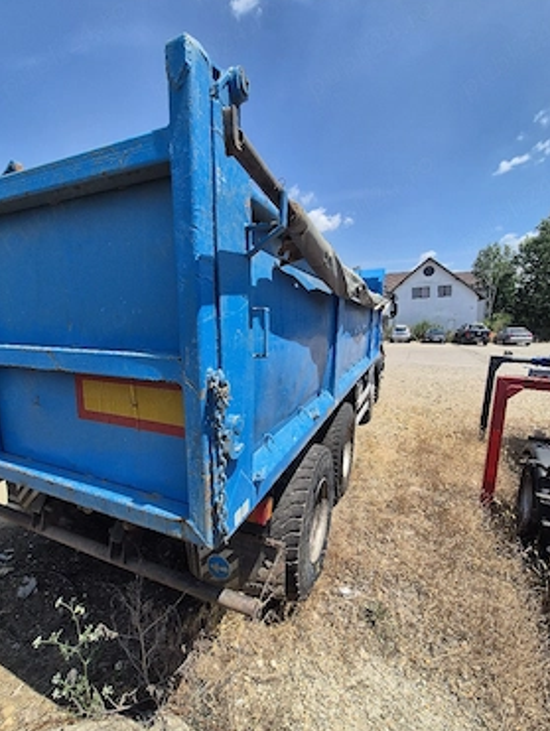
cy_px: 380
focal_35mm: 14
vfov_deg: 102.0
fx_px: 296
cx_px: 256
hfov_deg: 85.6
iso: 50
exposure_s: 1/2500
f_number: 2.2
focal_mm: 2.2
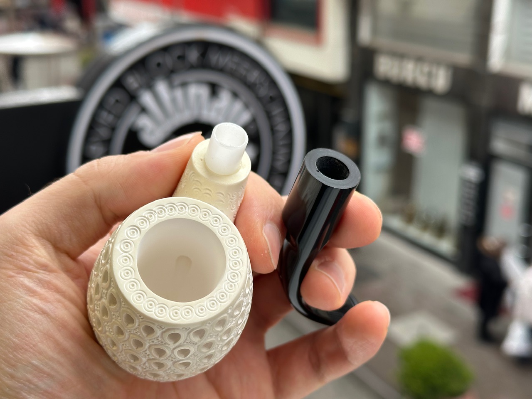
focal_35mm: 48
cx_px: 266
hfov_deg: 39.7
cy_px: 200
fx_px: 738
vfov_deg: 30.3
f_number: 1.78
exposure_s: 1/233
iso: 64
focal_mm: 6.86
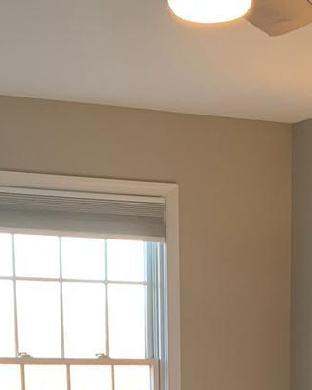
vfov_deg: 13.9
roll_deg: +0.0
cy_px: 666
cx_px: 267
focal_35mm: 126
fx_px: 1453
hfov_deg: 12.2
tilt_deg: -12.5
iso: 100
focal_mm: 4.25
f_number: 1.8
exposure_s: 1/60
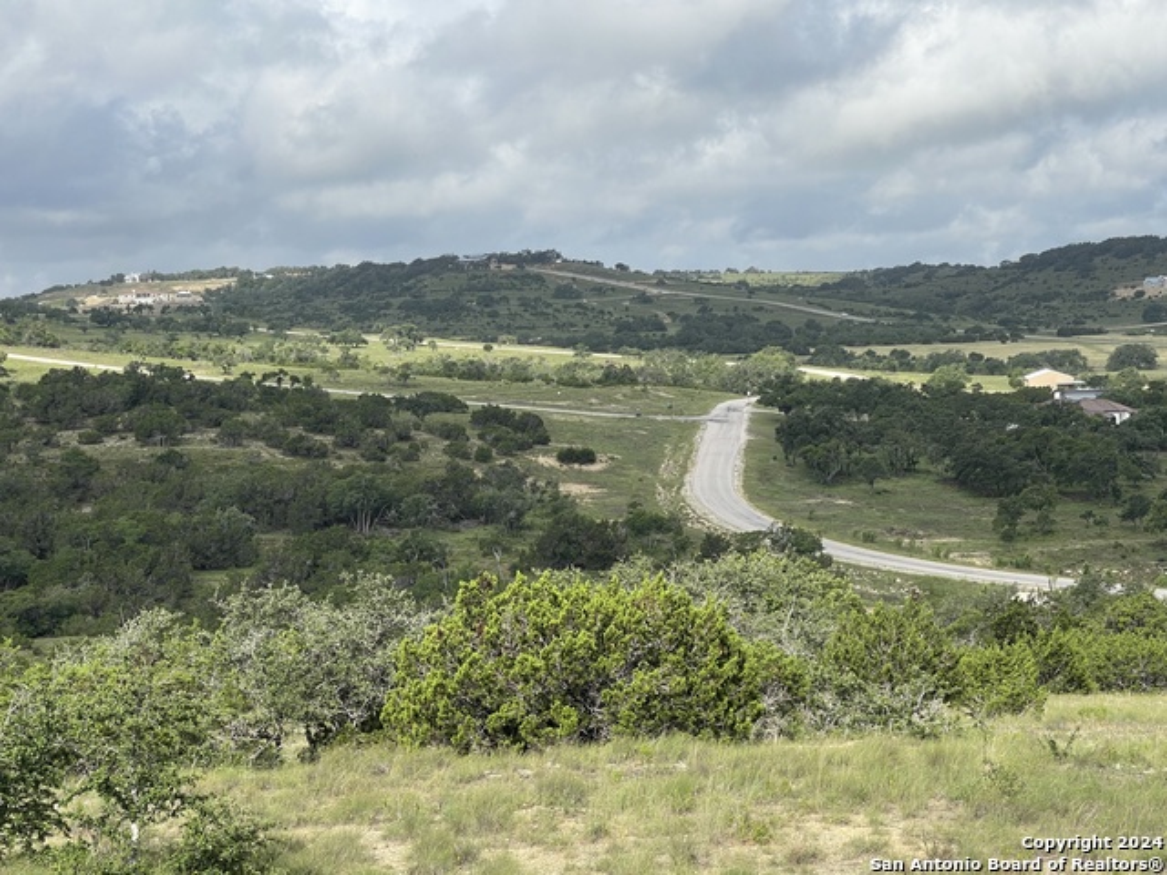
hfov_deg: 30.3
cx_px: 584
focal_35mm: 64
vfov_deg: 22.9
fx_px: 2158
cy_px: 438
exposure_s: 1/1096
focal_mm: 7.5
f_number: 2.2
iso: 20
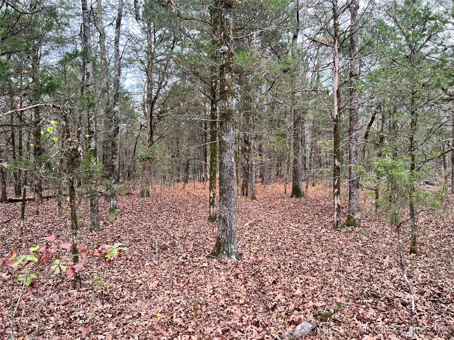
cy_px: 170
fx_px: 341
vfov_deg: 53.1
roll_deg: -0.4
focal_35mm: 26
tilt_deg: +1.6
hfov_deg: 67.3
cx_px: 227
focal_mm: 5.7
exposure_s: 1/204
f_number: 1.5
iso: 50
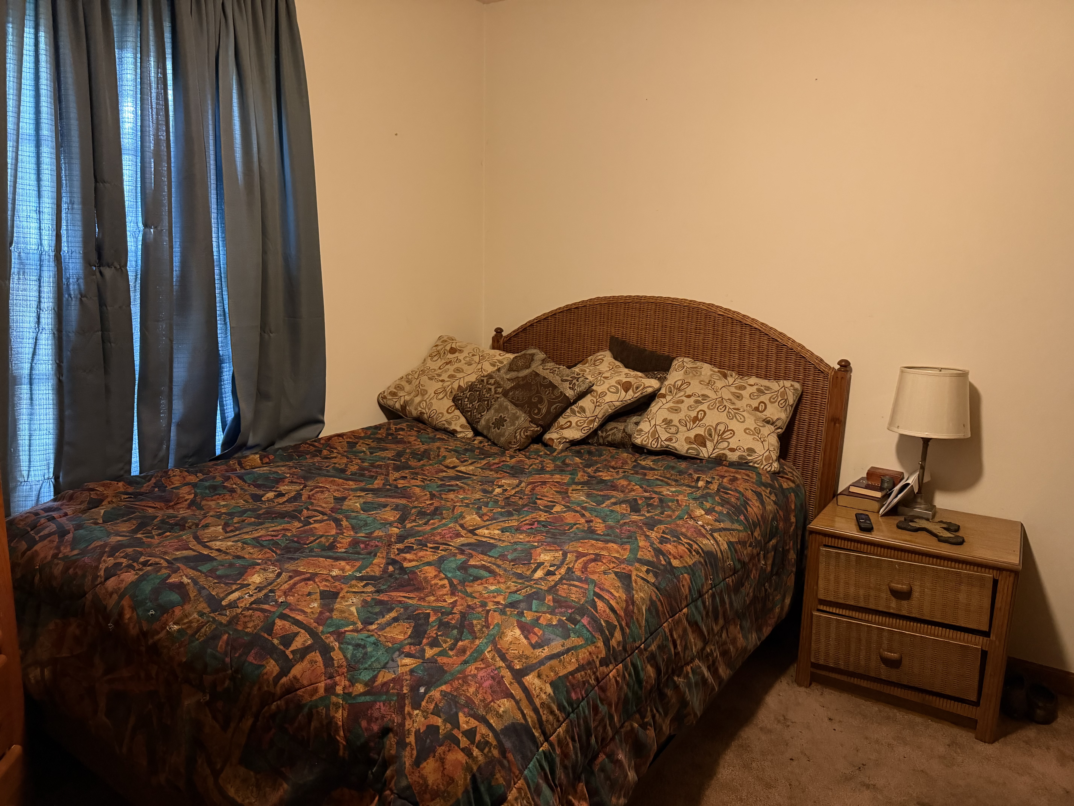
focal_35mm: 24
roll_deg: -1.5
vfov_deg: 56.8
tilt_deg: -11.5
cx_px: 537
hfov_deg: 71.6
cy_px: 403
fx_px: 745
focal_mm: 6.76
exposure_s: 1/30
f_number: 1.78
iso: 800
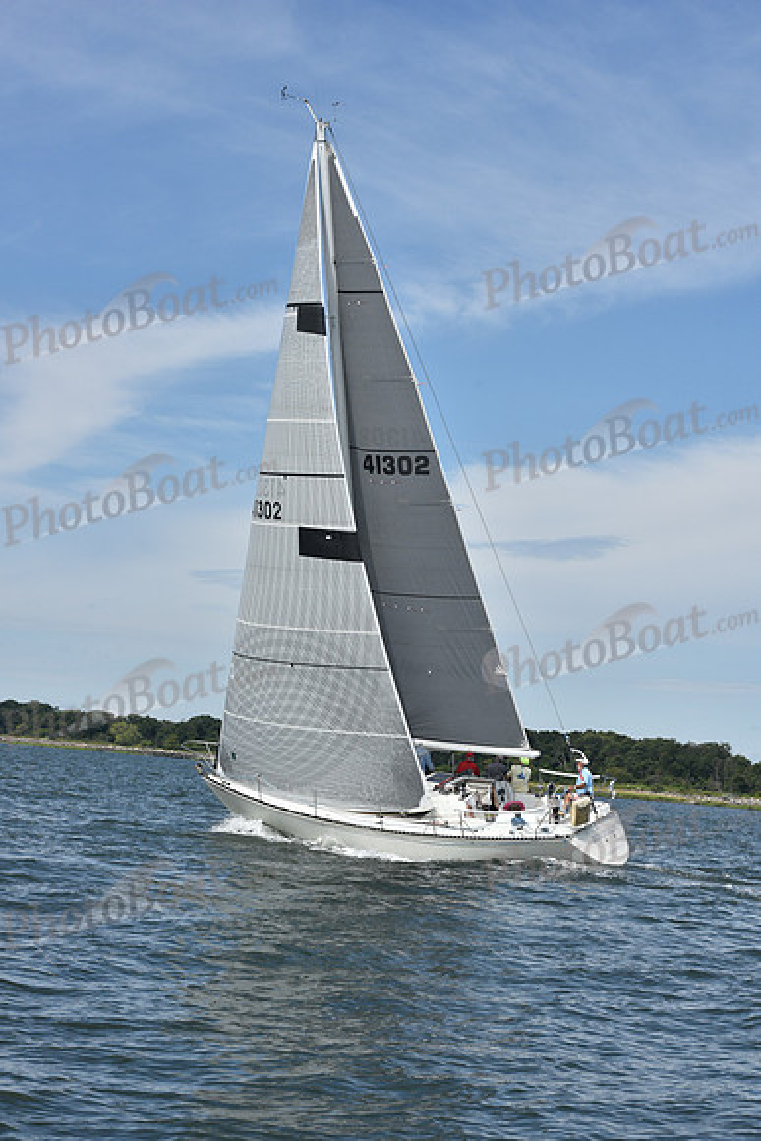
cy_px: 570
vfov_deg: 20.0
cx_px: 380
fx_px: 3232
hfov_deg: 13.4
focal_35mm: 102
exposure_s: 1/1000
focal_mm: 102
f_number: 10
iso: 320
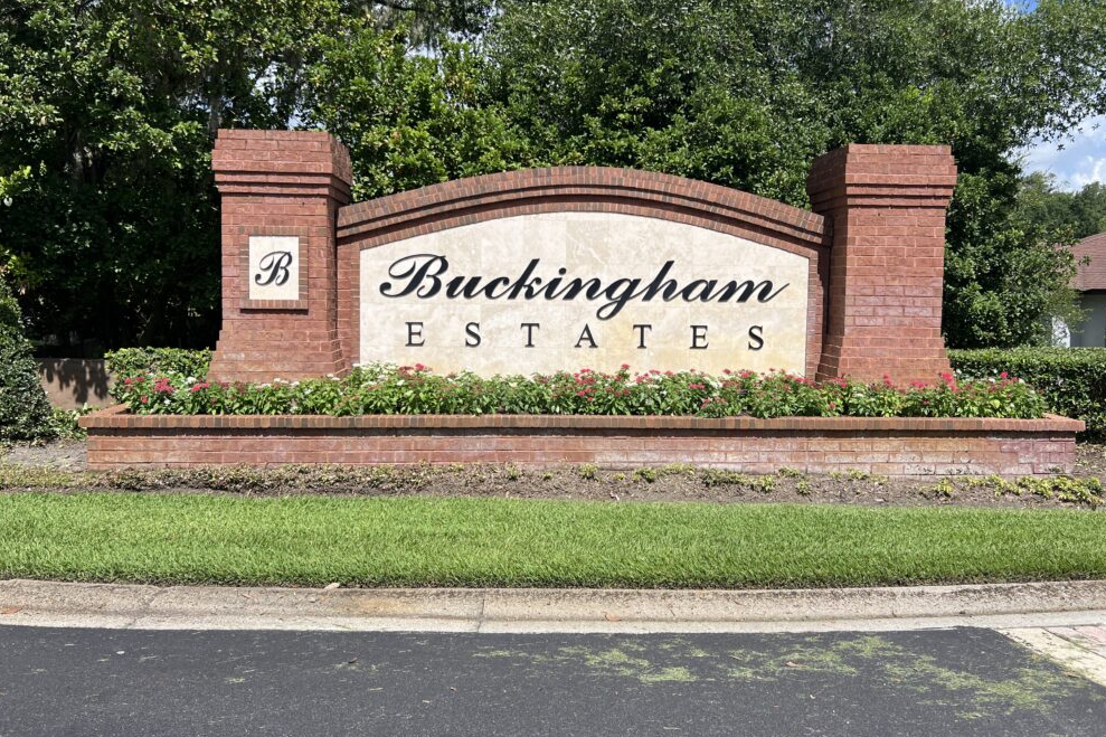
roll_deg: -2.3
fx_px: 860
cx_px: 548
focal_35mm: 28
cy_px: 329
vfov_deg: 46.3
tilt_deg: -5.2
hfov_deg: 65.5
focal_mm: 5.7
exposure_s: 1/4115
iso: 50
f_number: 1.5
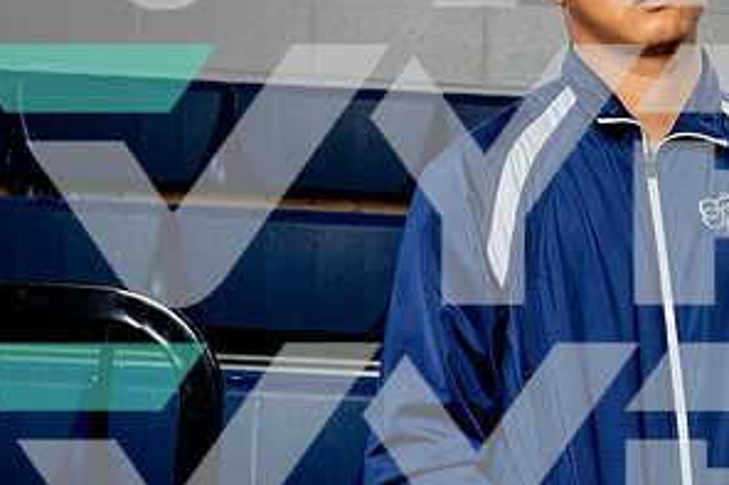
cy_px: 176
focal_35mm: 102
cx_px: 586
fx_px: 2064
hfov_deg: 19.8
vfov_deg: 13.4
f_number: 8
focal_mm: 52
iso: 320
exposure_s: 1/250
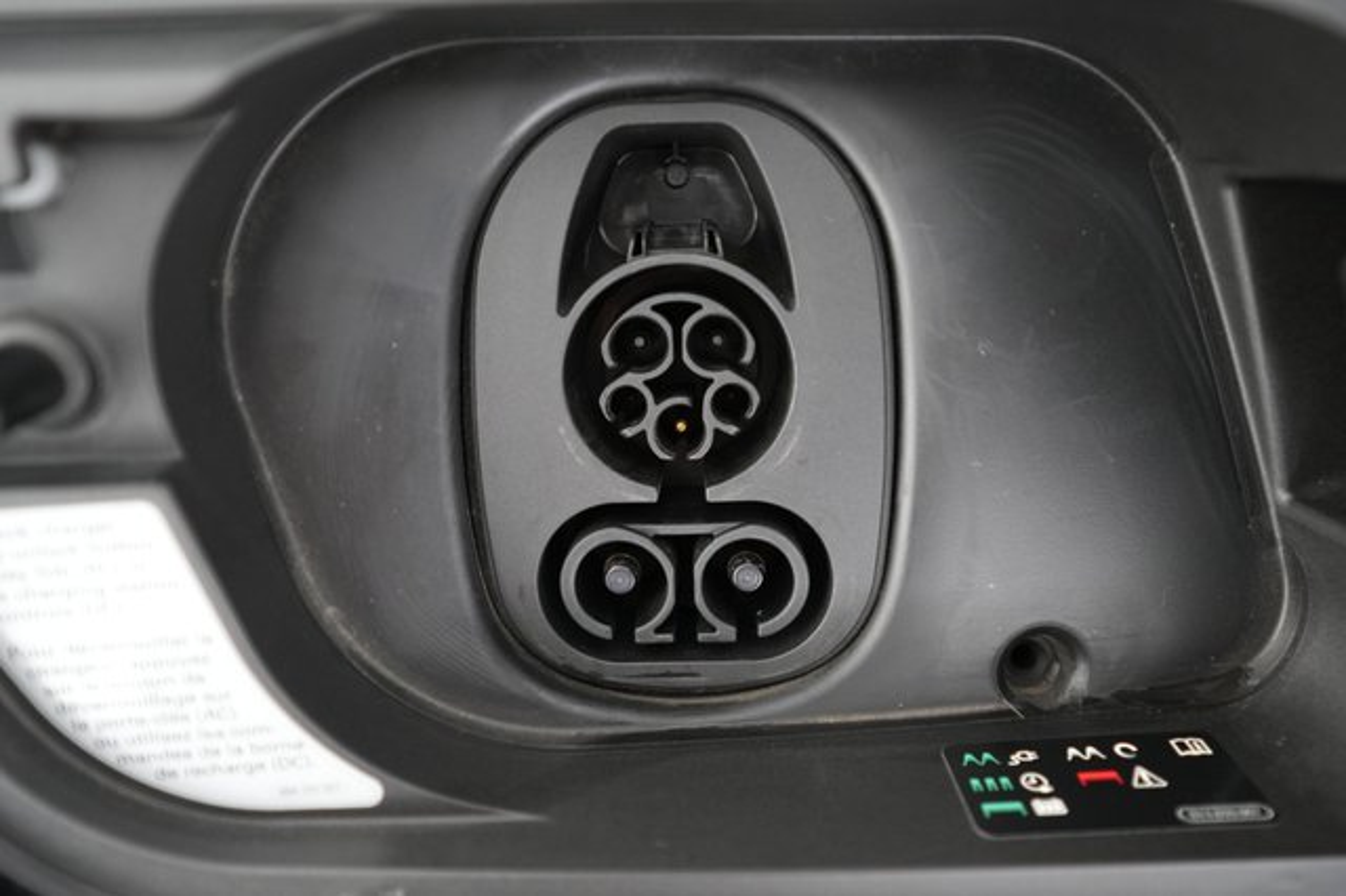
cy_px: 448
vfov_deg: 46.4
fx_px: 1046
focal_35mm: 28
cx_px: 673
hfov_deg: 65.5
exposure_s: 1/30
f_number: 2.8
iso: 2500
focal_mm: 28
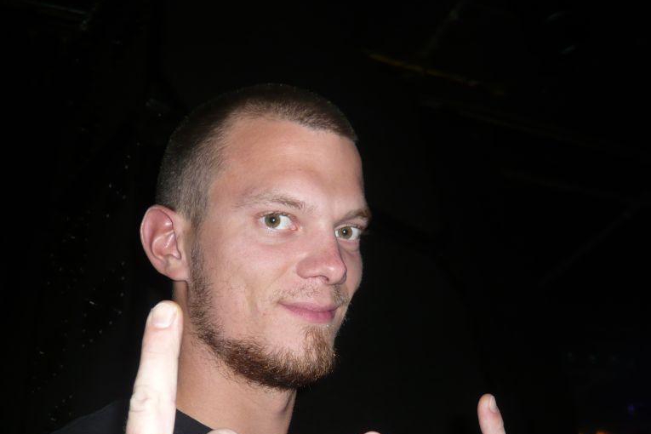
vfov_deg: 35.9
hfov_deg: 51.9
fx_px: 669
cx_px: 327
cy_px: 239
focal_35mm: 37
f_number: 3.1
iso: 100
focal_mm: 5.5
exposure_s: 1/30
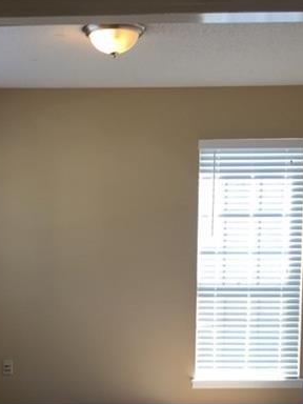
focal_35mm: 58
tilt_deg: -6.5
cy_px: 314
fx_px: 677
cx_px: 87
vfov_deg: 32.5
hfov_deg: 25.0
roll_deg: +0.4
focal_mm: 4.15
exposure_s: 1/60
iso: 32
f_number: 2.2
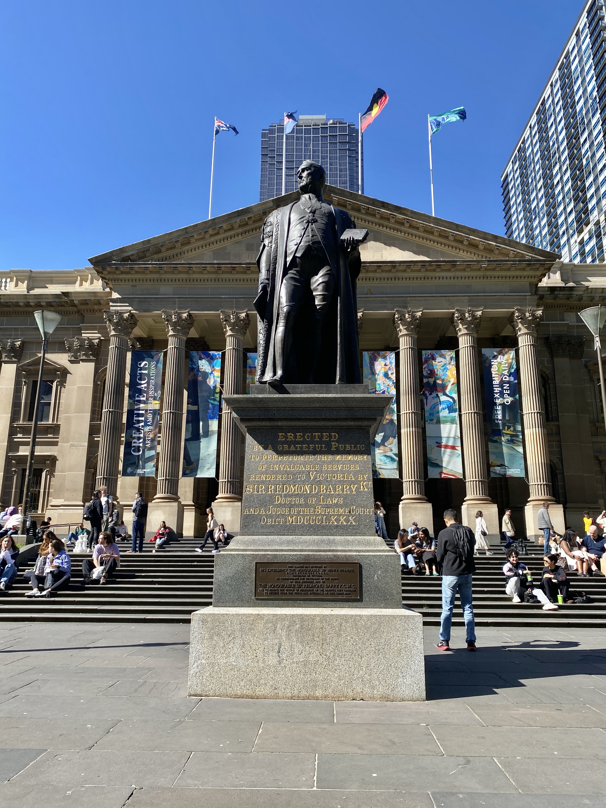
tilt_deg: +14.1
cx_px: 303
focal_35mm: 26
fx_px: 607
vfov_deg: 67.3
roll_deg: -1.1
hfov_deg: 53.1
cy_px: 404
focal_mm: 4.25
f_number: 1.8
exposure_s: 1/1316
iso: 32
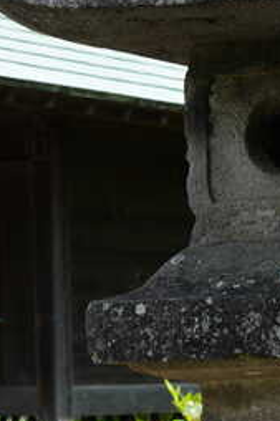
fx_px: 2406
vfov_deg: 9.8
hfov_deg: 6.6
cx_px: 336
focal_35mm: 206
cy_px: 578
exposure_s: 1/100
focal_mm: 34
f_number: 8
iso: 100
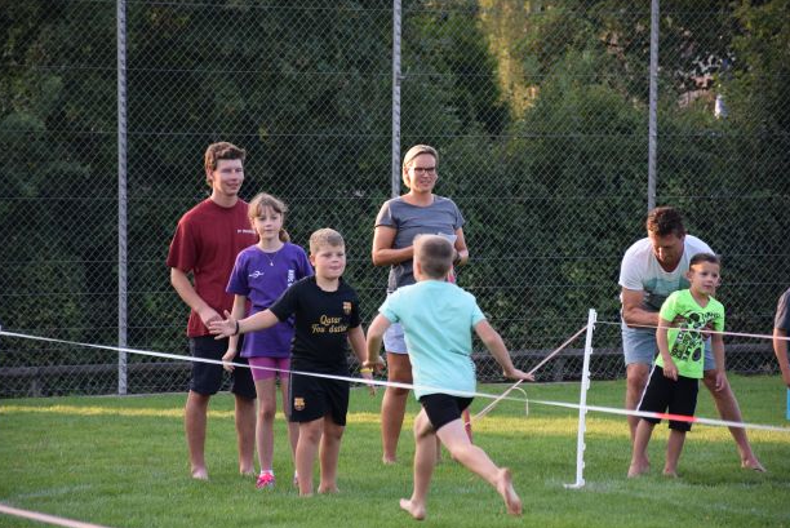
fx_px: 4480
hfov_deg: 10.1
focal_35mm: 204
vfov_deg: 6.7
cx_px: 380
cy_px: 274
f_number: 5.6
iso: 1250
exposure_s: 1/500
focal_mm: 130
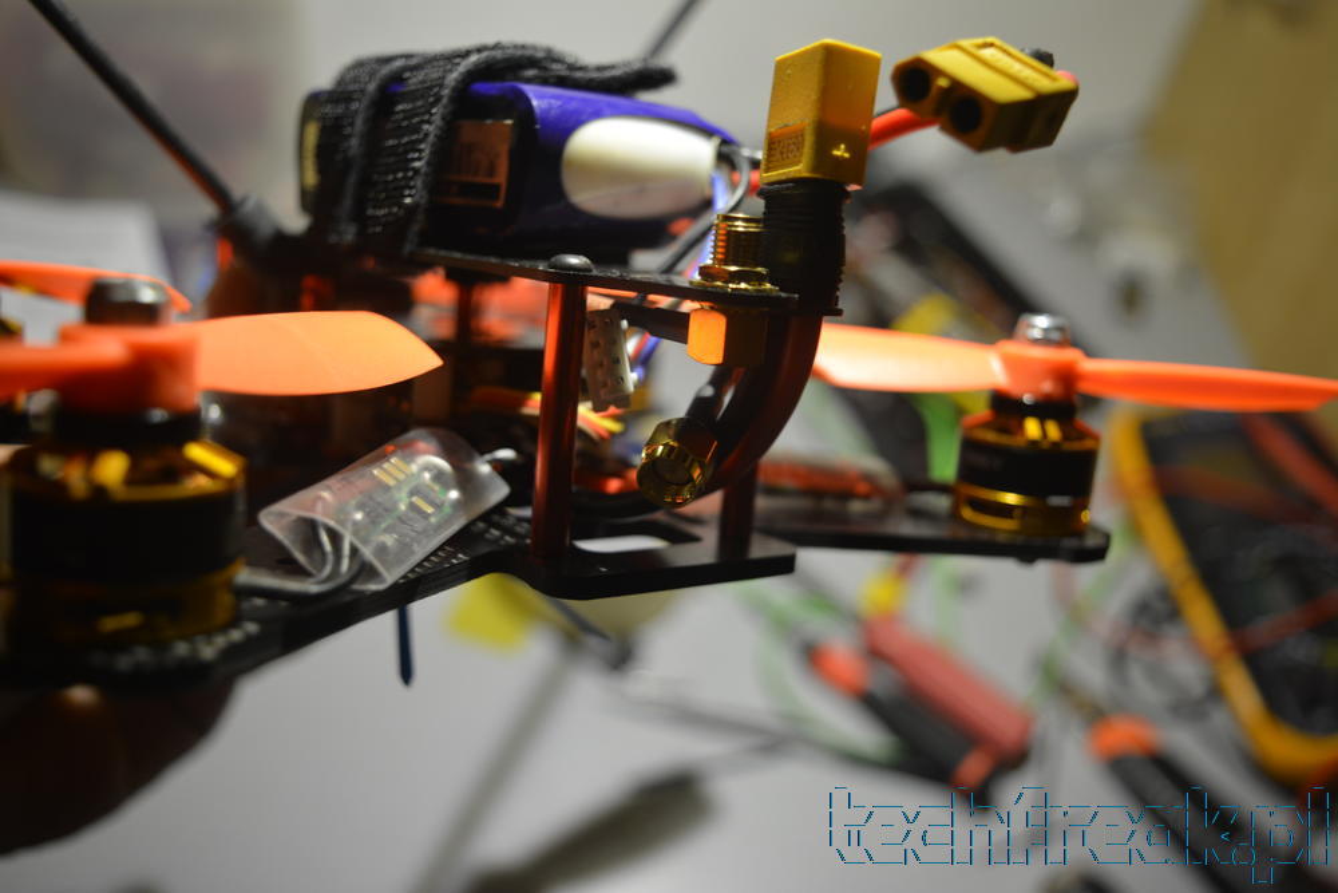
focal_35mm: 36
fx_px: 1338
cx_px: 669
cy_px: 446
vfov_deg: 36.9
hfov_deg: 53.1
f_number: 4
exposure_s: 1/60
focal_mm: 24
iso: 450
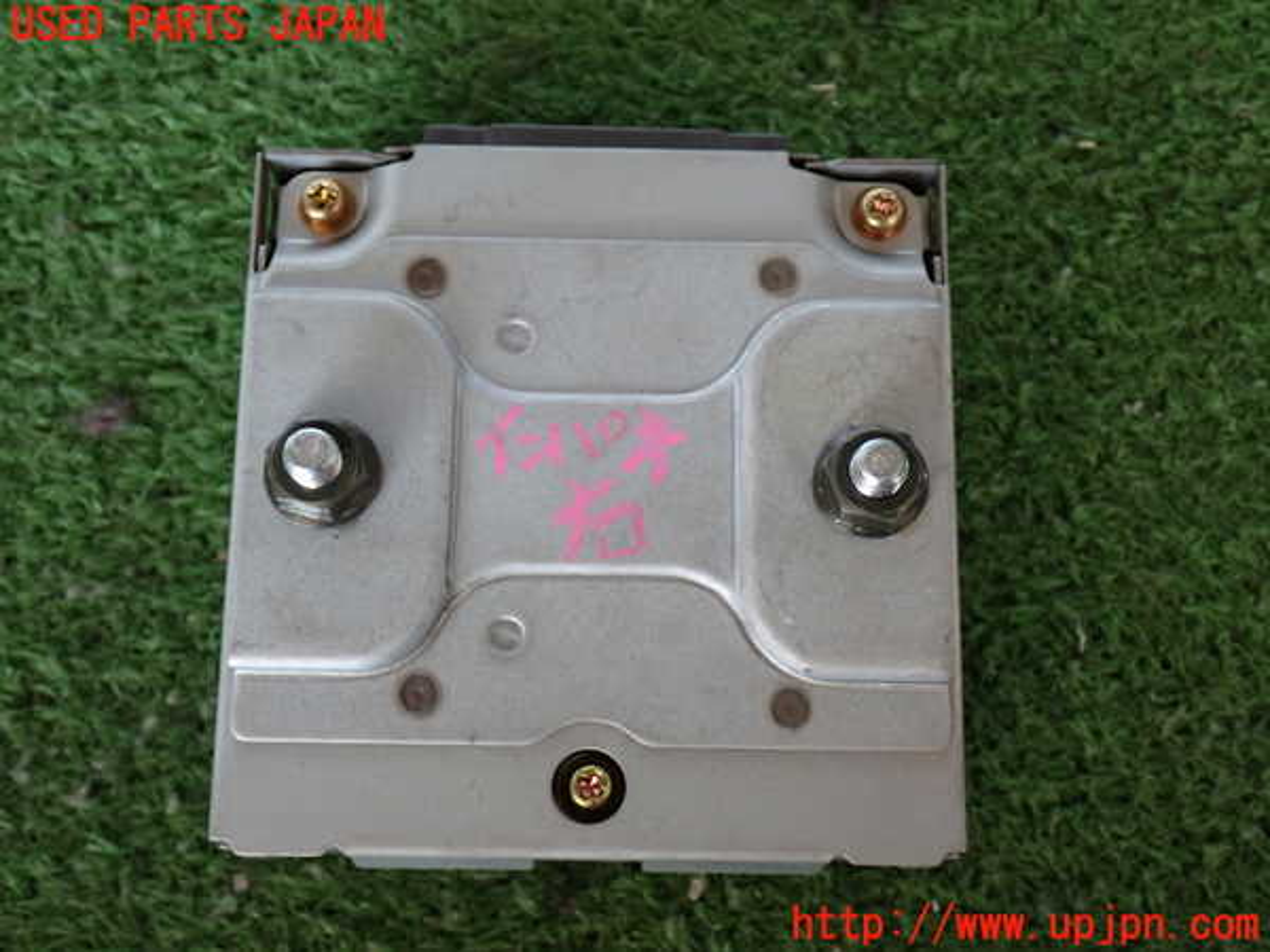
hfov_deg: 40.4
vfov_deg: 30.9
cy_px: 476
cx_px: 635
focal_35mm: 47
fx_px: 1724
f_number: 3.1
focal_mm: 8.4
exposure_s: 1/50
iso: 250
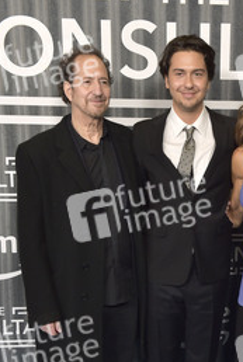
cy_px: 279
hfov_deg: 20.8
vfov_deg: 30.3
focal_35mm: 65
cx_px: 180
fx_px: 655
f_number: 6.3
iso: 2500
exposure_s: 1/250
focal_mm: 42
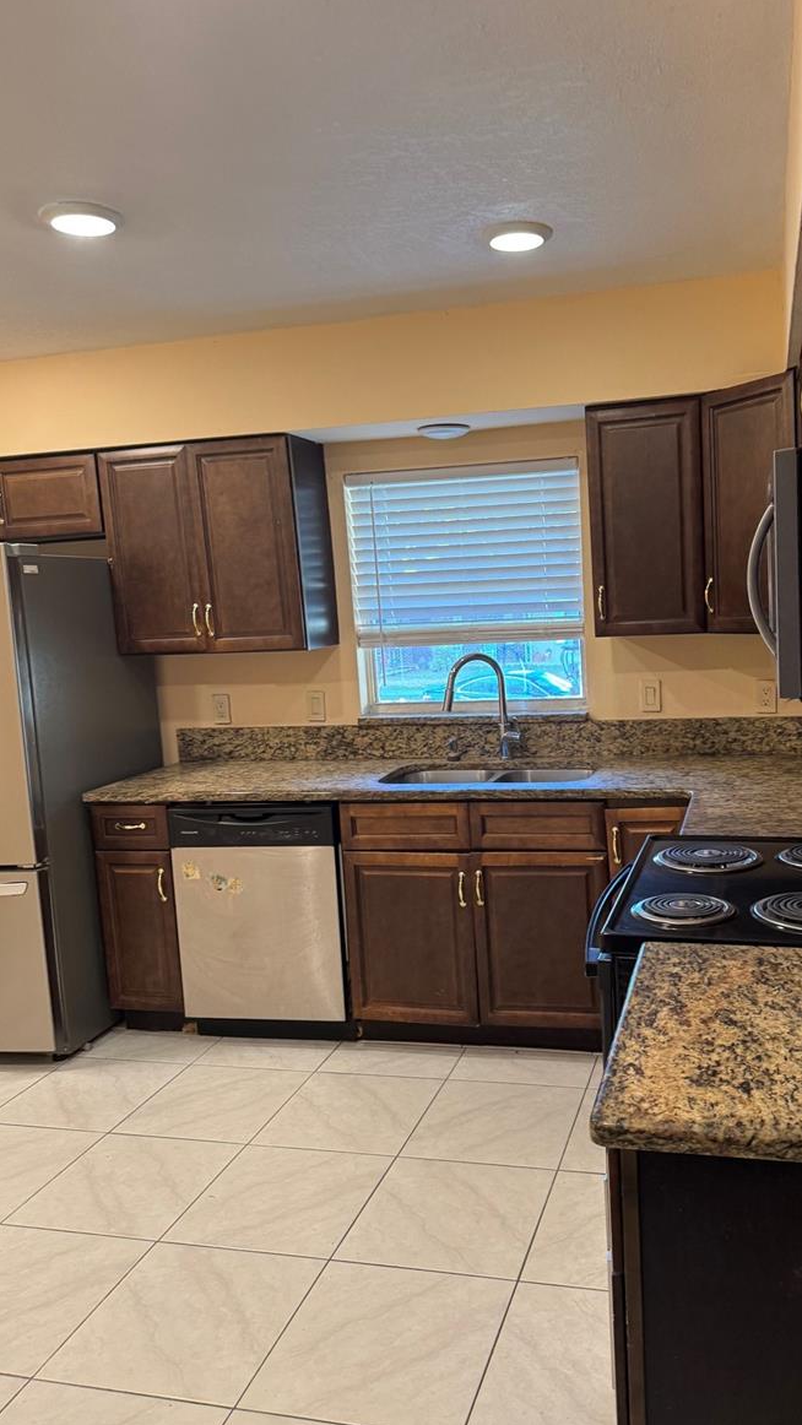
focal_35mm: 27
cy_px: 712
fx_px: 1020
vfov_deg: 69.9
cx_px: 530
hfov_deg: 42.4
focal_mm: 6.76
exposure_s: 1/60
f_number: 1.78
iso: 250
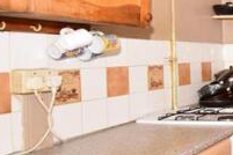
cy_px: 61
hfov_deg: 26.2
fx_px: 317
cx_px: 367
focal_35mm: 49
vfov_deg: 27.5
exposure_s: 1/200
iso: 400
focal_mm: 10
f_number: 9
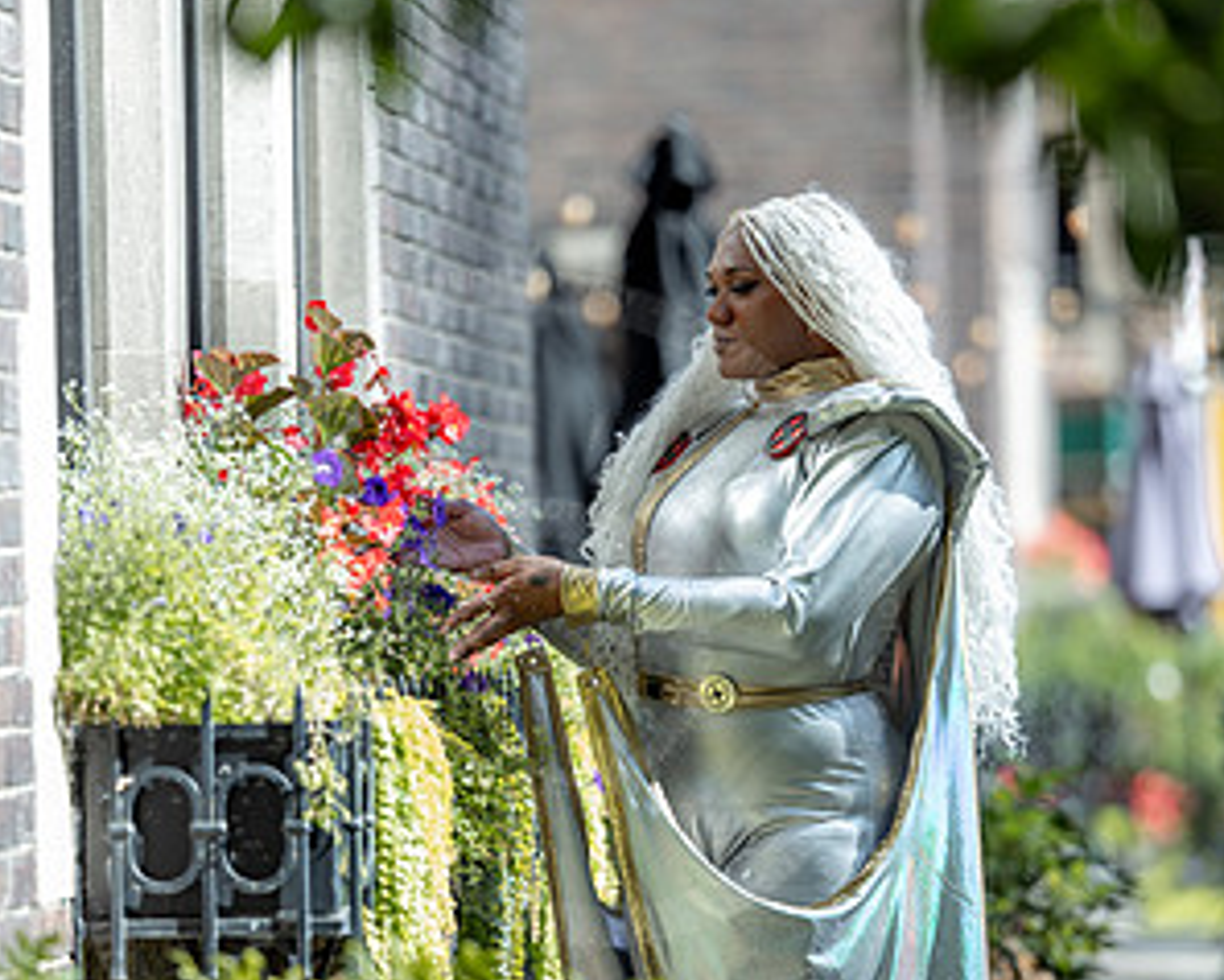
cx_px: 614
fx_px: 6960
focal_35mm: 192
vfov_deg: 8.0
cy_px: 770
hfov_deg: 10.1
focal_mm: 135
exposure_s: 1/1600
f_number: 1.8
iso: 200
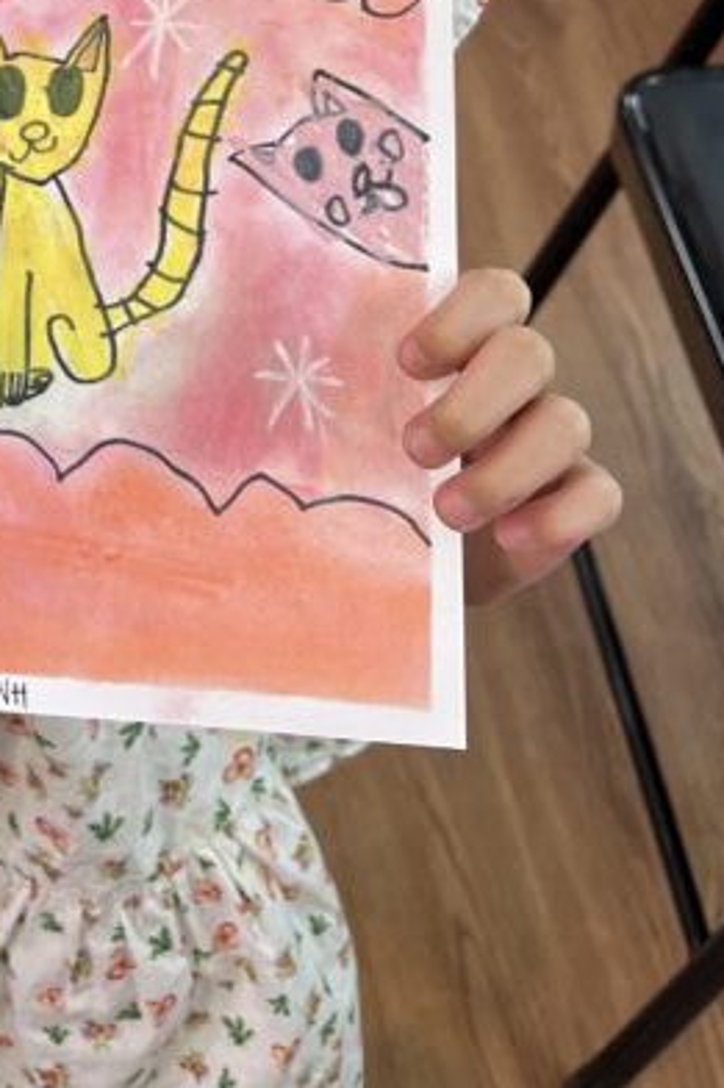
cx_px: -89
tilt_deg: -34.2
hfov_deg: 18.9
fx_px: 2083
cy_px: -230
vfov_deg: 26.0
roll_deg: +1.8
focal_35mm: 69
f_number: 1.6
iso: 100
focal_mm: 5.1
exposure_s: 1/100
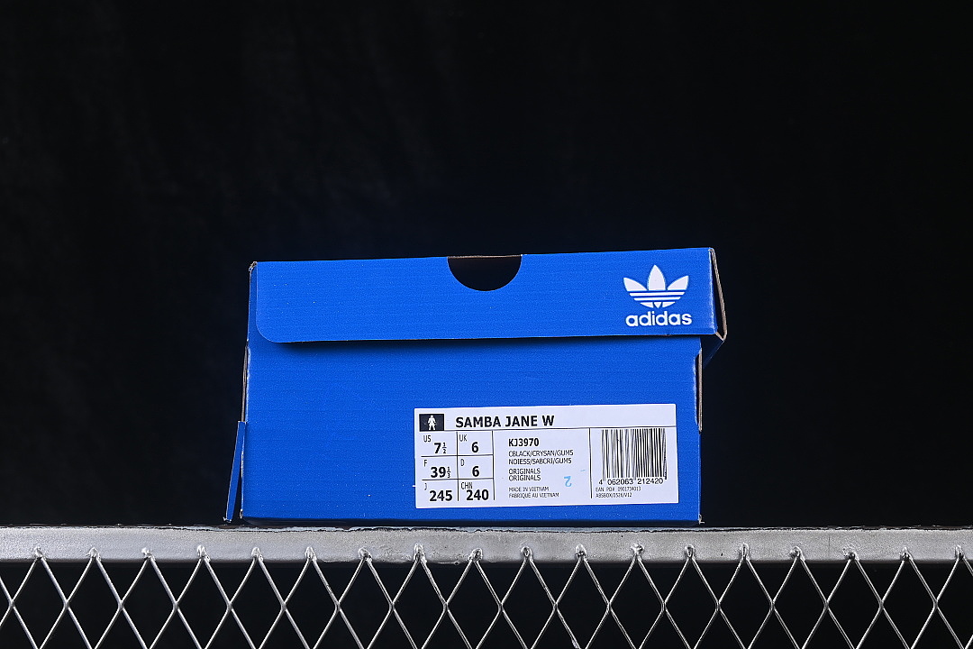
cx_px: 486
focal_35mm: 75
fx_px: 2027
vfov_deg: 18.2
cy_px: 324
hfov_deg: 27.0
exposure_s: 1/80
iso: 160
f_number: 8
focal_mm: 50
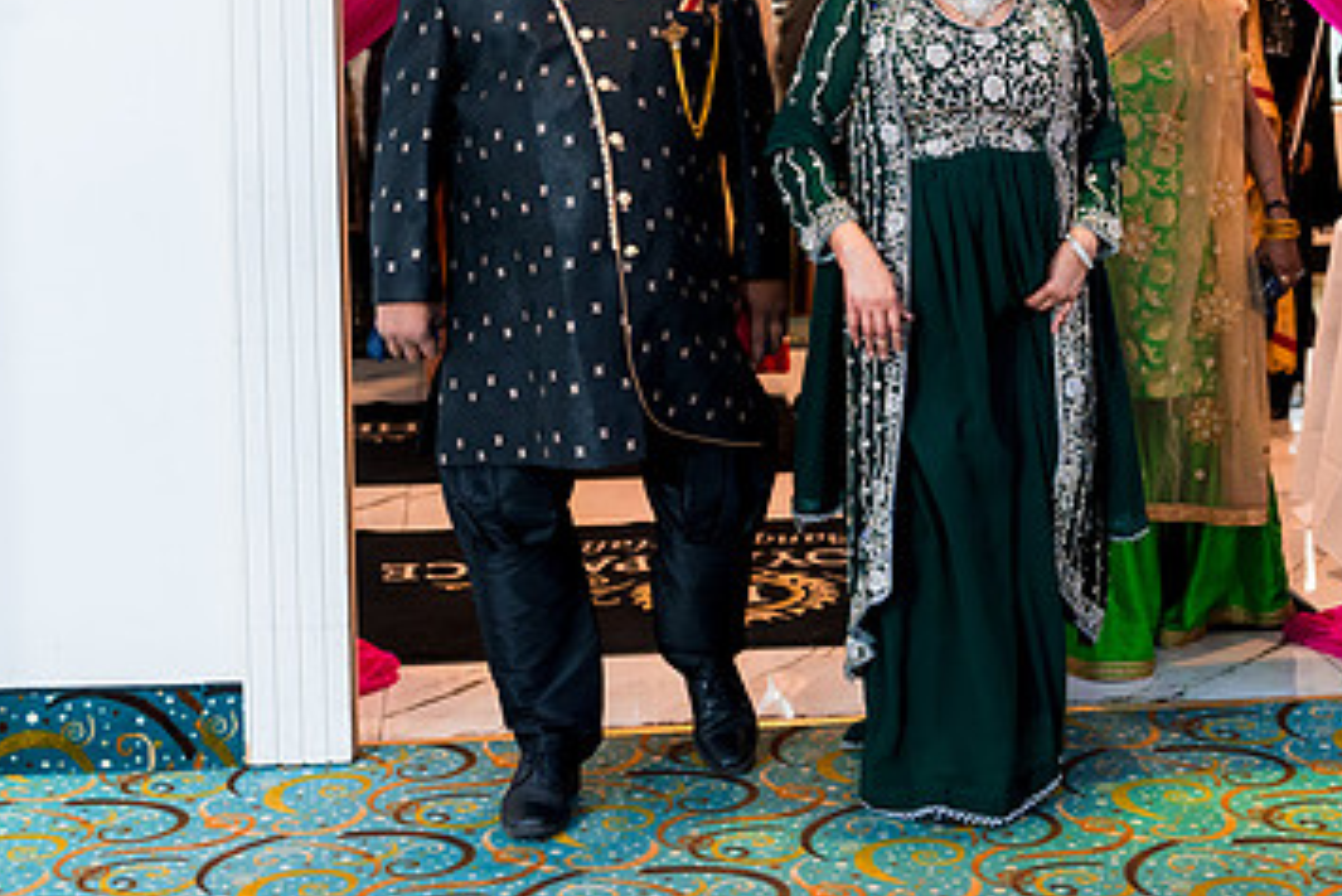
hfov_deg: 30.0
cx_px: 798
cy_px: 187
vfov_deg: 20.1
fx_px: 2498
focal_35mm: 67
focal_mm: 41
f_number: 2.8
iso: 1600
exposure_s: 1/125
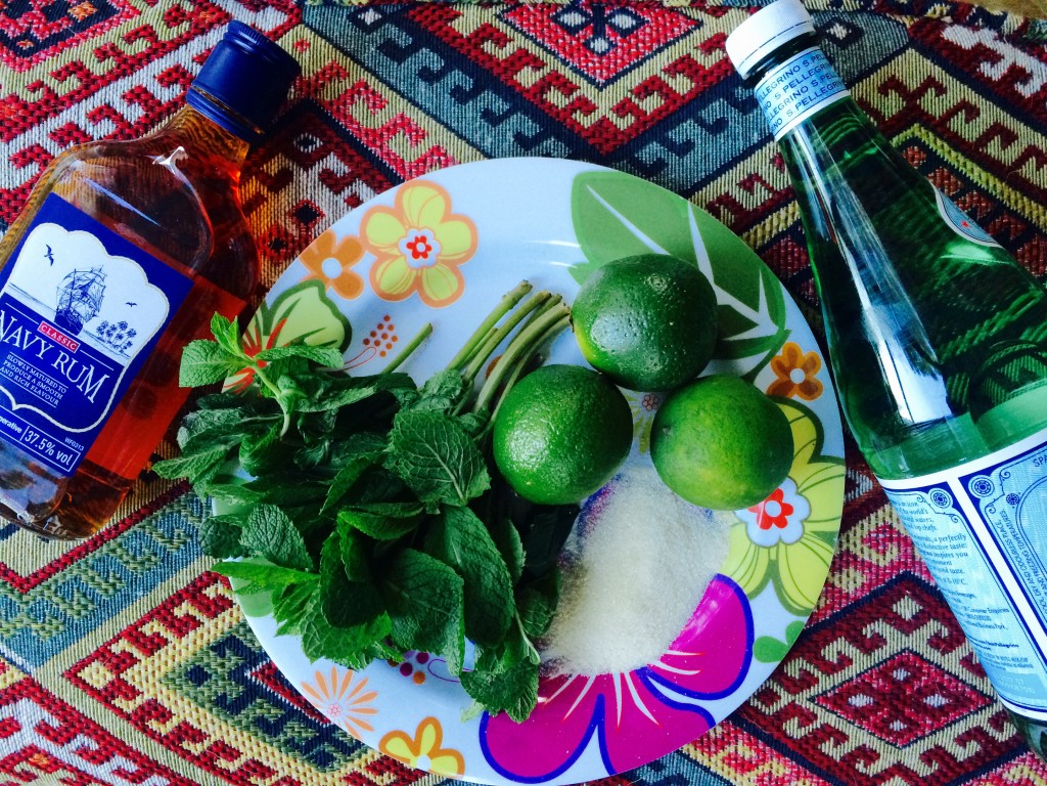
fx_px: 877
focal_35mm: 29
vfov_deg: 48.2
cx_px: 524
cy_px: 393
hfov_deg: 61.7
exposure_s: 1/30
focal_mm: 4.15
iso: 64
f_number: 2.2
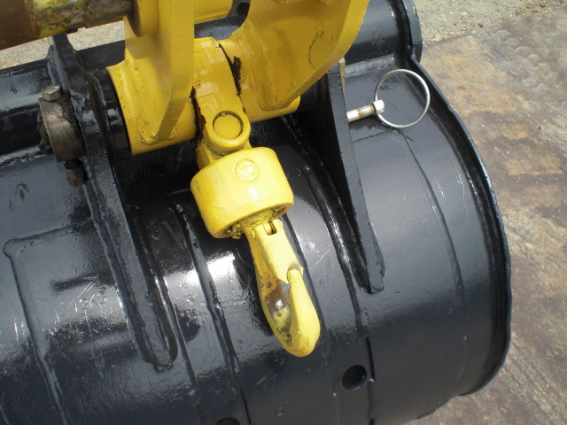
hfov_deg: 49.0
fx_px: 622
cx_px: 284
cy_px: 212
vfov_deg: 37.7
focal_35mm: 38
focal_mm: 6.3
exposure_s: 1/250
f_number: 5.6
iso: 64
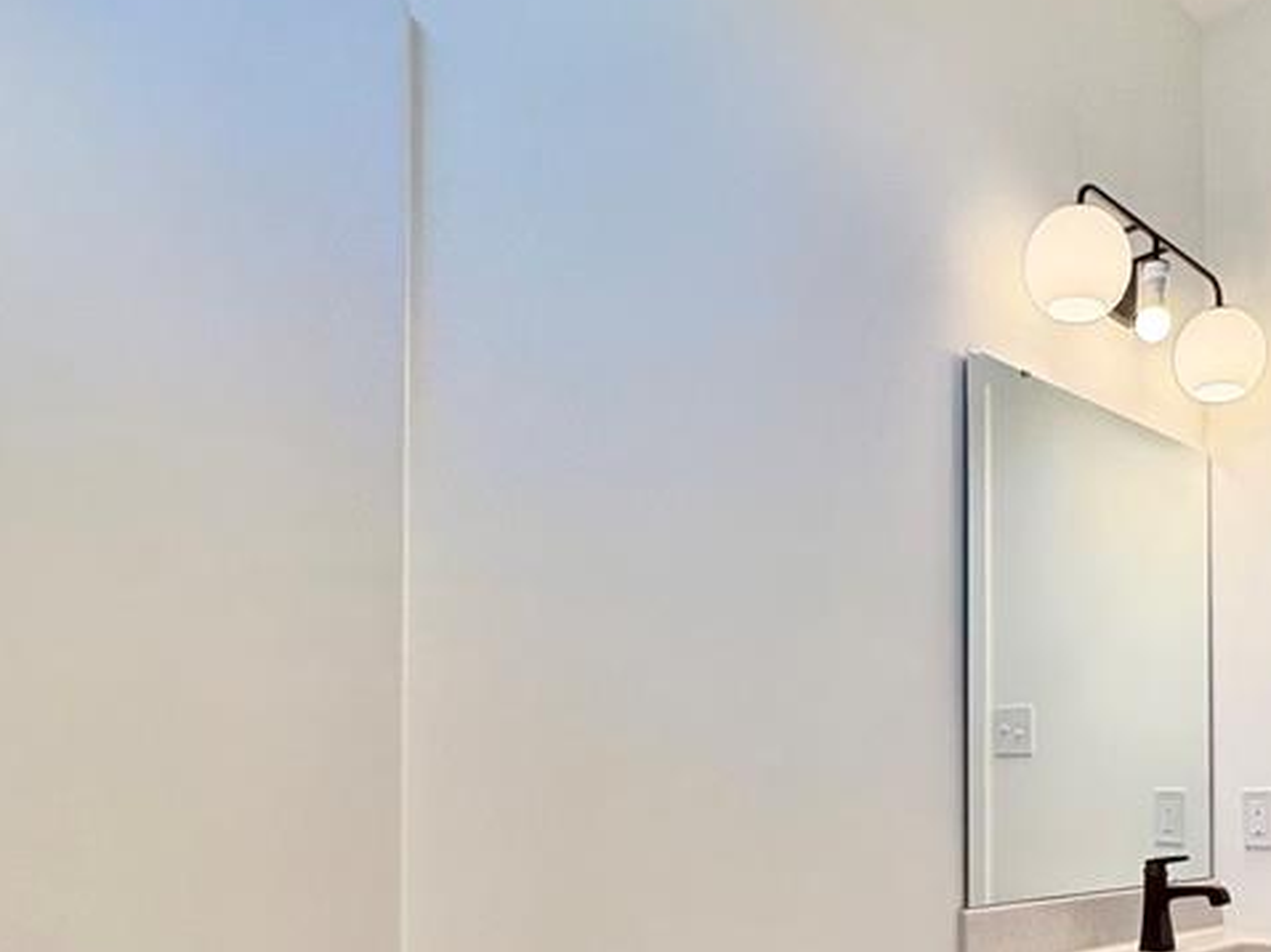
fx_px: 1101
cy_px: 766
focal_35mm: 30
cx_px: 968
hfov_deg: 56.7
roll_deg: +0.6
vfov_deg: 44.4
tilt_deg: +1.5
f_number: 2.2
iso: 64
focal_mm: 2.22
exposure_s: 1/148
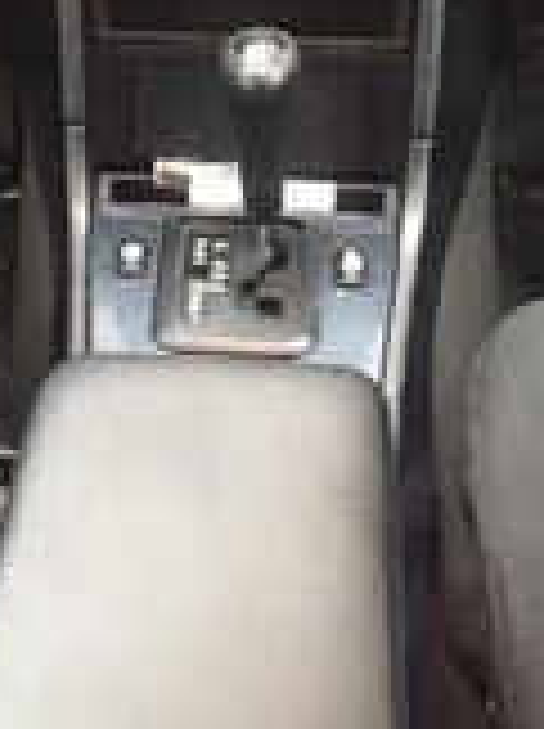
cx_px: 130
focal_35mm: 89
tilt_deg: -13.1
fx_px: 1870
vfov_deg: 19.7
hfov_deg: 16.5
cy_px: -306
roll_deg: +0.9
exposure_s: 1/17
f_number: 2.2
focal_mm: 4.15
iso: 320
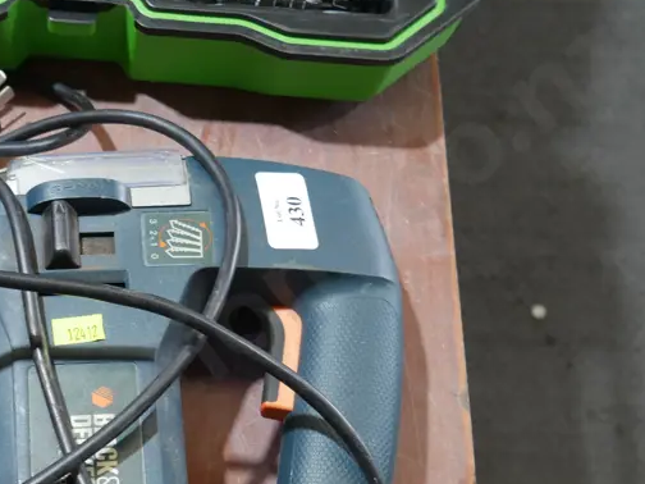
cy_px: 437
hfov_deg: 30.6
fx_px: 1137
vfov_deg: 23.4
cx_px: 92
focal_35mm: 61
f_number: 3.6
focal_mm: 15
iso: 500
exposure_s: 1/60
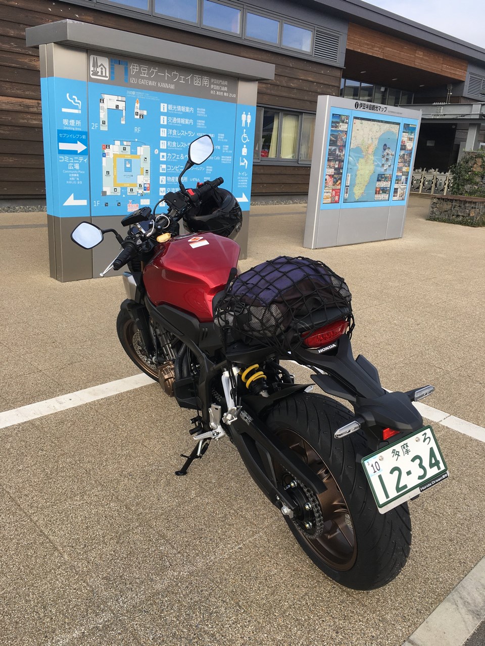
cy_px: 323
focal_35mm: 29
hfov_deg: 48.2
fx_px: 542
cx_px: 242
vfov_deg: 61.7
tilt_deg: -17.2
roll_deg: -3.1
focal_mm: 4.15
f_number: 2.2
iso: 25
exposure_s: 1/565
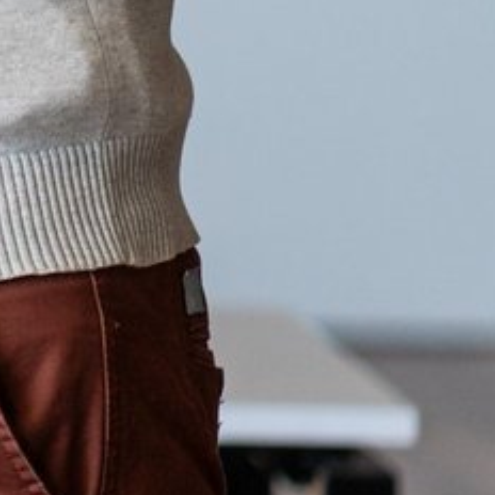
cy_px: -278
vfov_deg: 2.9
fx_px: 9658
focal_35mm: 597
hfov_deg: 2.9
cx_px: -1026
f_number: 2.5
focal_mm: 85
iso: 500
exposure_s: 1/640
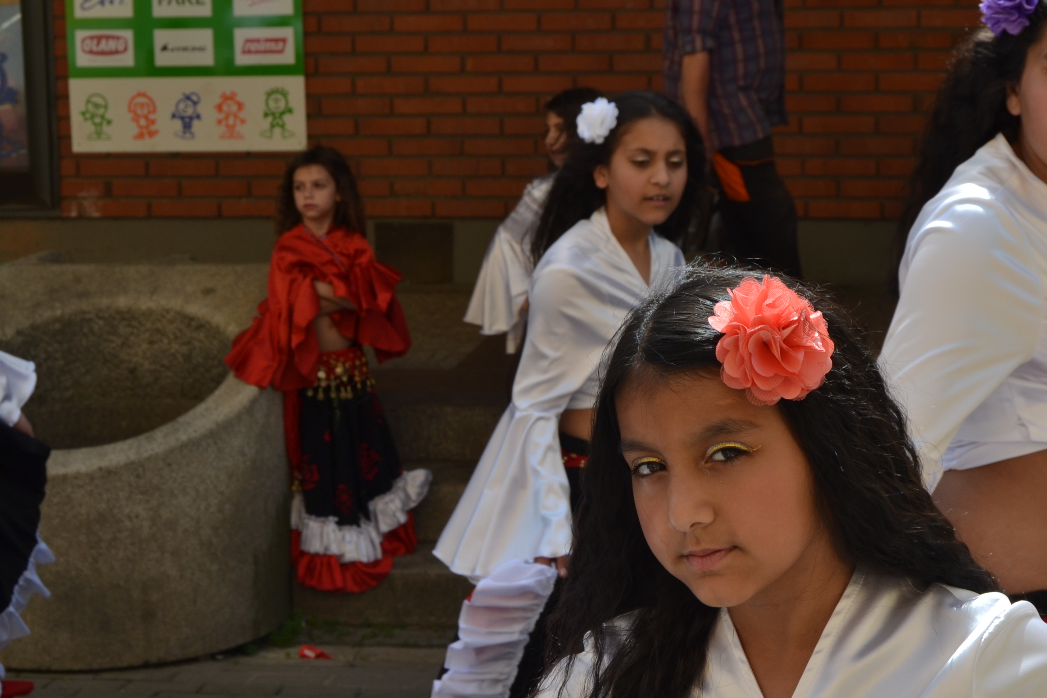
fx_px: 2210
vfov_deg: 17.9
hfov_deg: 26.6
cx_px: 570
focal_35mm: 76
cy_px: 360
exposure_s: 1/200
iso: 100
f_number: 7.1
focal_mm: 32
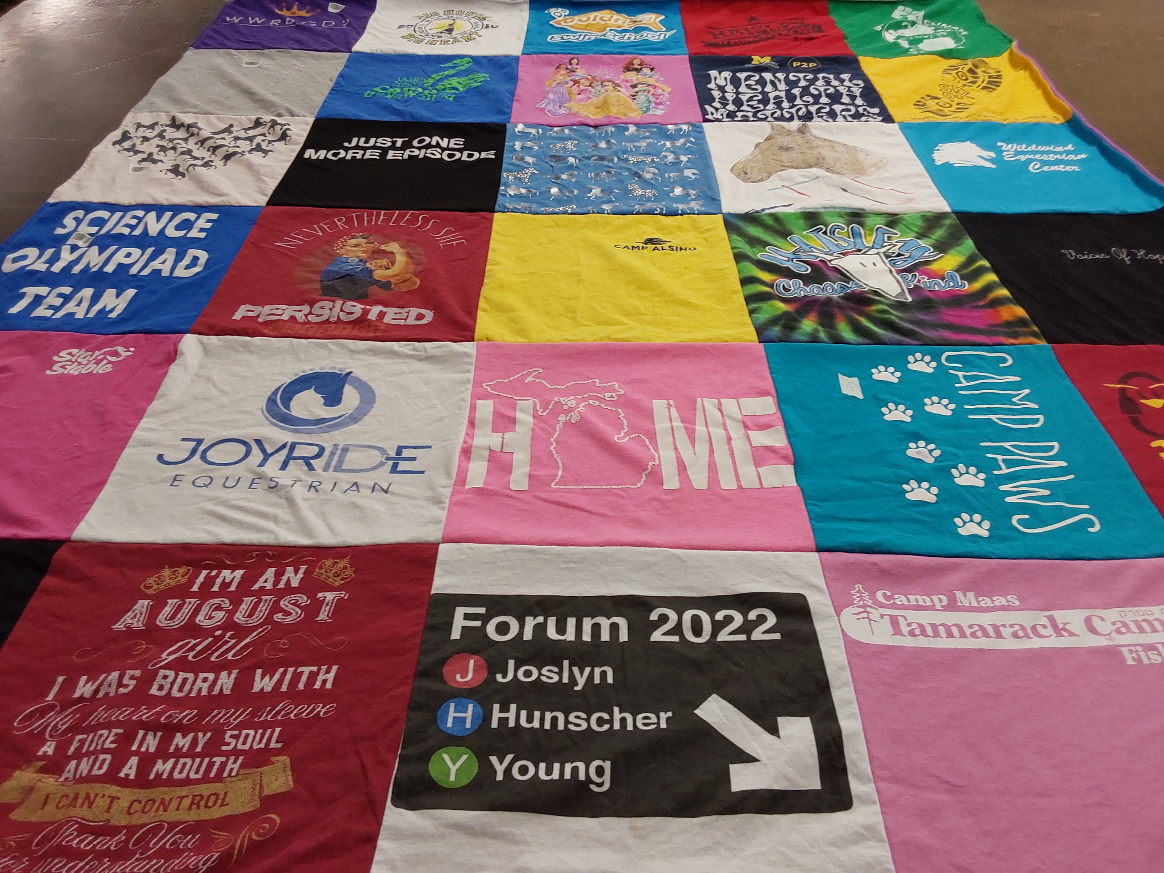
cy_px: 436
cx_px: 582
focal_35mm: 28
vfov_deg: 49.7
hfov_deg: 63.4
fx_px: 942
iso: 80
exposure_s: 1/60
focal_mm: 2.91
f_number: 1.9
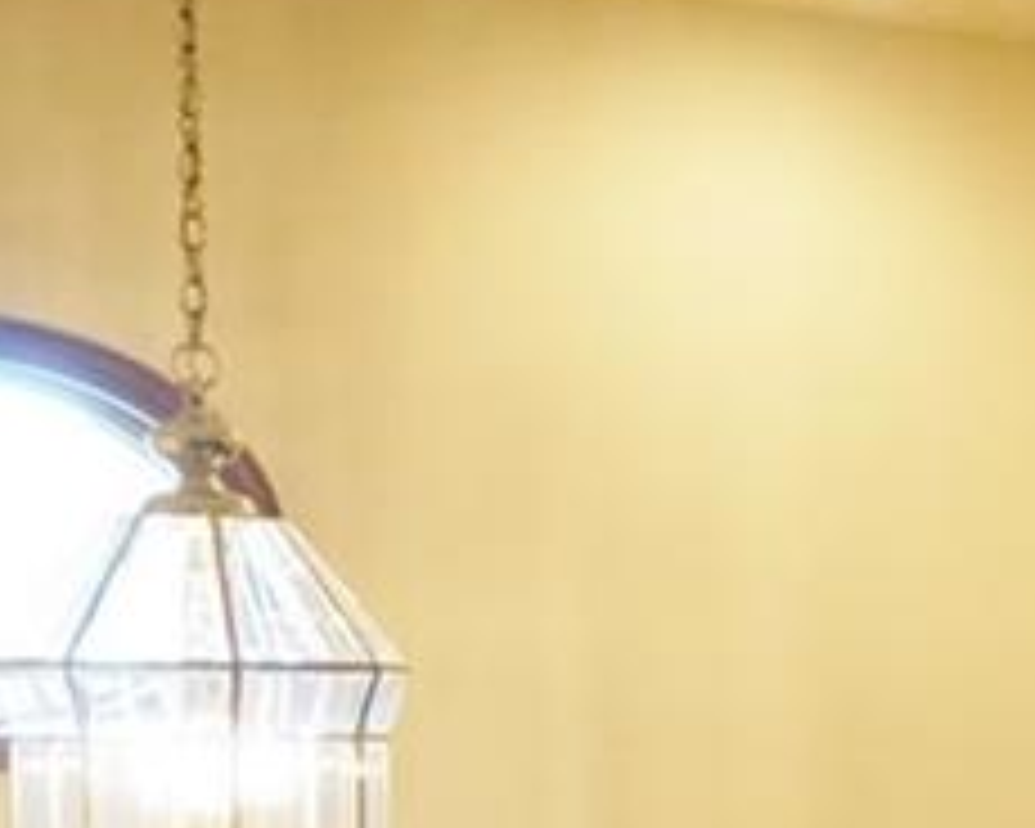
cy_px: 958
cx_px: 1503
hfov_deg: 17.4
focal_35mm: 100
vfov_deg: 14.9
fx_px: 3063
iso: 2000
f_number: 3.5
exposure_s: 1/160
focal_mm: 16
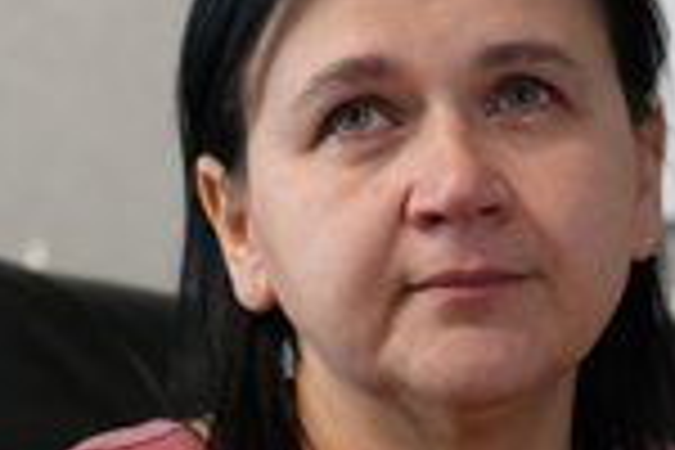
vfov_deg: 7.3
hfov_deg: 11.0
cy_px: 299
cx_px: 414
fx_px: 3506
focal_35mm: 187
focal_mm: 70
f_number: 4
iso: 3200
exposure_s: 1/160
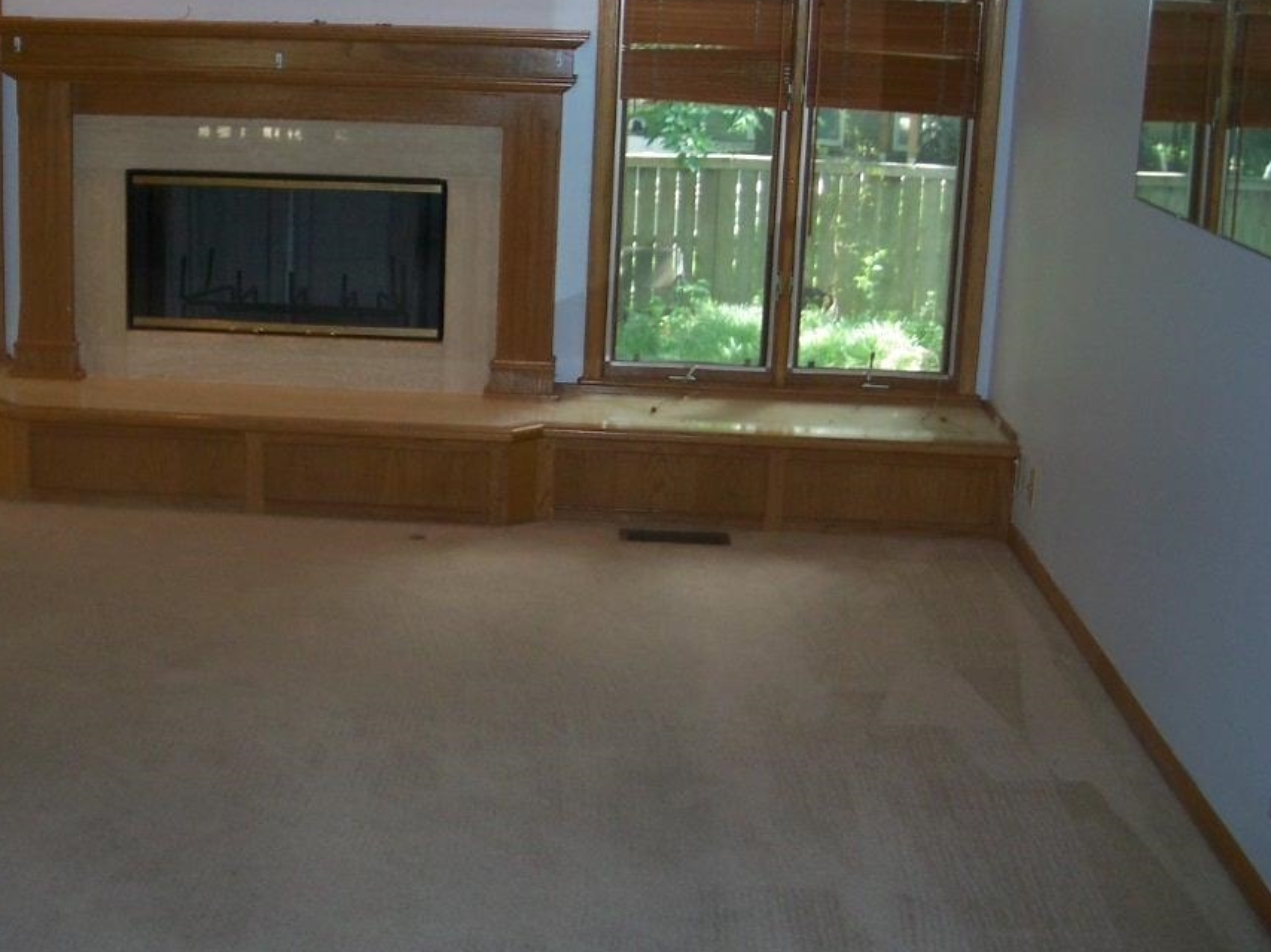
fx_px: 1909
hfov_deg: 36.4
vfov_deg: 28.0
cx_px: 400
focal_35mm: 52
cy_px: 411
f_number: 2.8
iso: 200
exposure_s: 1/60
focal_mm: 7.8
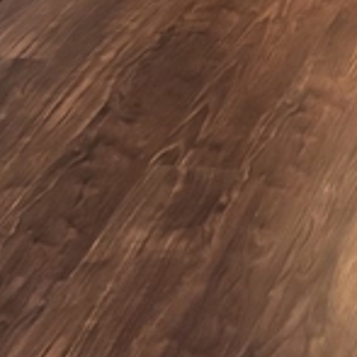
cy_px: -532
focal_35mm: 120
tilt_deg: -6.6
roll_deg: -0.5
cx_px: 641
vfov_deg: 11.6
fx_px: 1400
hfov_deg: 13.1
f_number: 1.6
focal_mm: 5.96
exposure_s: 1/60
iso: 500
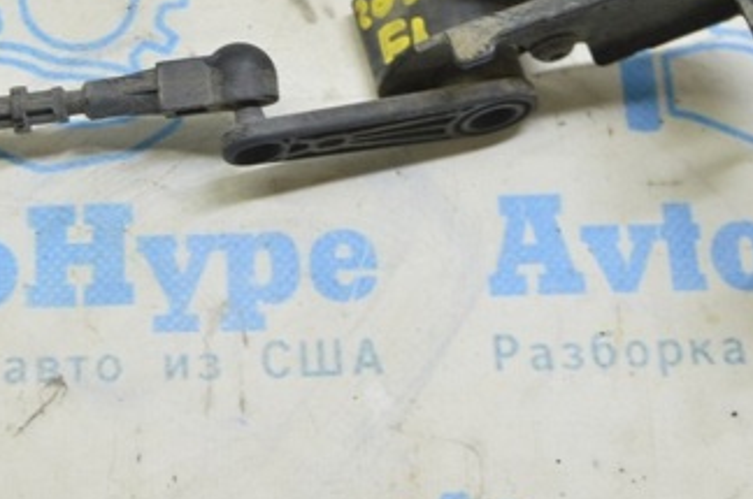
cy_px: 78
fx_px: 1859
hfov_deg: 22.8
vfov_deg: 15.2
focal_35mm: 89
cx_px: 237
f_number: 5.6
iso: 400
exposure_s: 1/20
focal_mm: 30
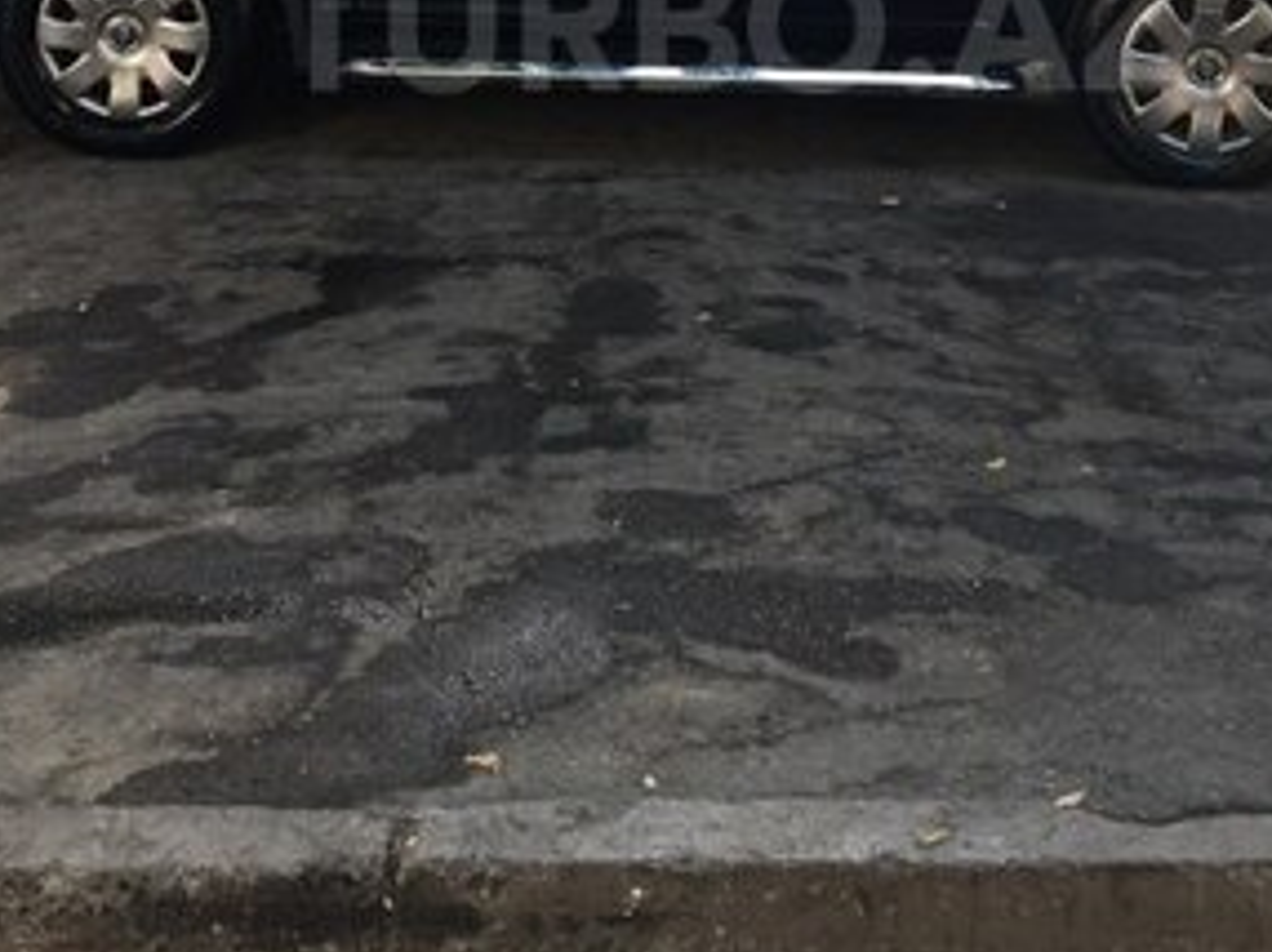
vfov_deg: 21.2
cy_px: 24
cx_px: 729
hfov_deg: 29.0
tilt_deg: -8.4
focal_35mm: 67
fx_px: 2460
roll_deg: -1.0
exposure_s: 1/100
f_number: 2.2
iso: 32
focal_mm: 4.15
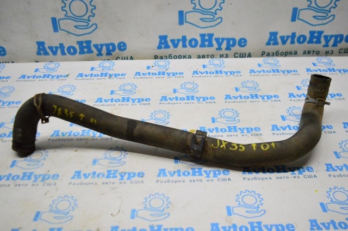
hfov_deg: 51.3
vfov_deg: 35.4
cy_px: 116
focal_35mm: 38
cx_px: 174
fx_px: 362
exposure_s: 1/1000
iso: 6400
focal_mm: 25
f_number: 4
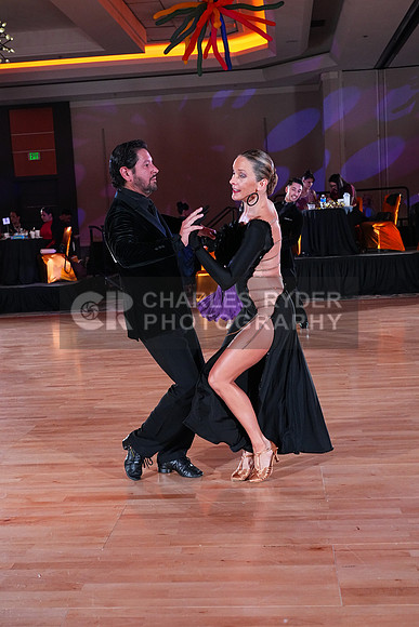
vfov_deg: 44.5
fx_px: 768
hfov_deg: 30.5
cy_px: 314
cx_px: 210
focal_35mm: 44
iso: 5000
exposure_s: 1/400
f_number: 5
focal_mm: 44
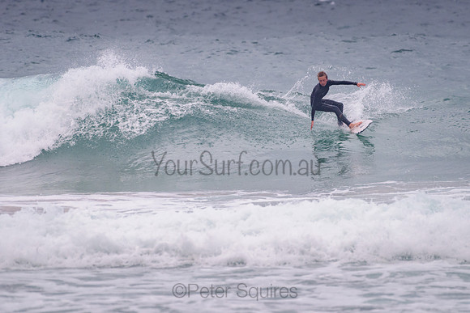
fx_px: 8004
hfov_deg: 3.4
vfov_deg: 2.2
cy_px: 123
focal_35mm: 613
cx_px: 274
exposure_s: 1/2000
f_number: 5.6
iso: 560
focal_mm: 500
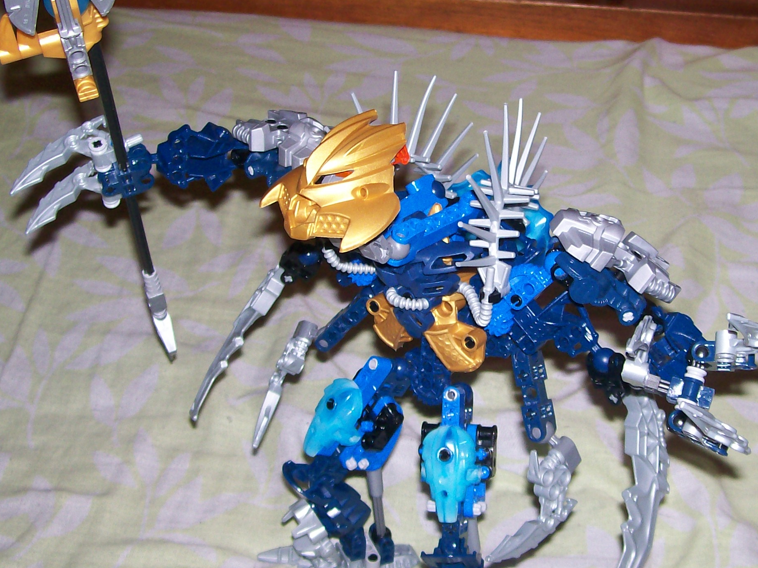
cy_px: 242
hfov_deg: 32.1
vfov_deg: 24.4
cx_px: 431
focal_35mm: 60
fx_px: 1314
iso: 80
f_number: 2.7
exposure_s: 1/64
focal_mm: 6
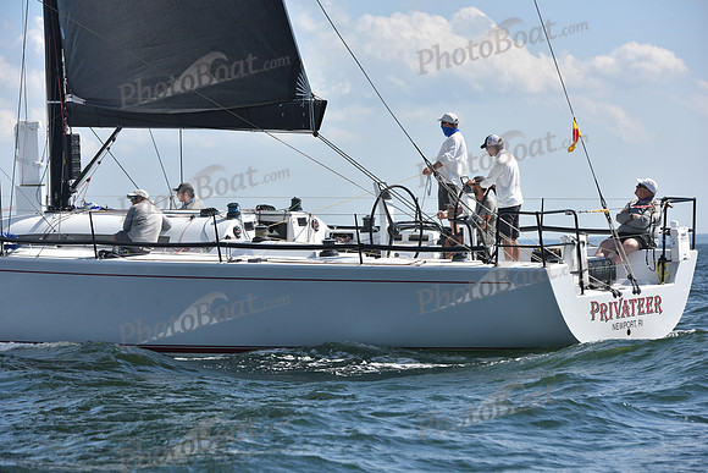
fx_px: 2852
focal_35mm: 145
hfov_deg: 14.2
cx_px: 354
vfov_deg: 9.5
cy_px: 236
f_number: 8
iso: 320
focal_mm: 145
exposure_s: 1/1250
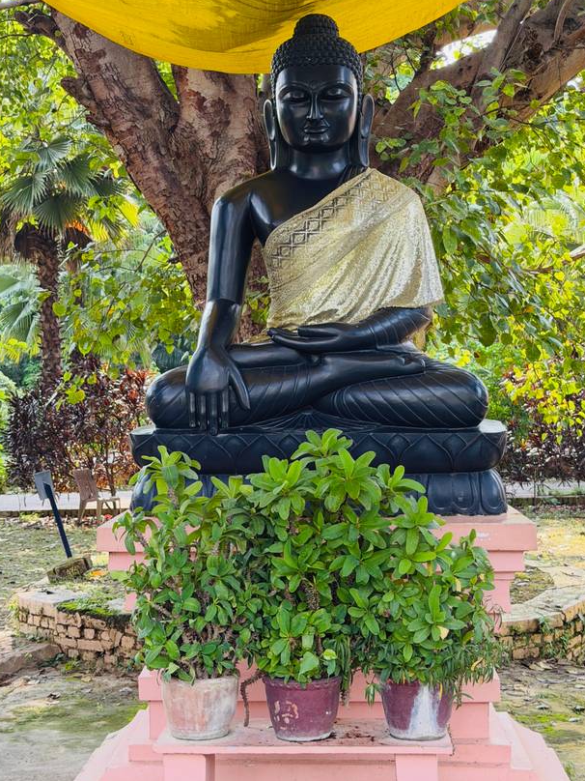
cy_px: 343
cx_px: 320
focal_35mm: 57
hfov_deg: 25.6
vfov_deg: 33.7
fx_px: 1284
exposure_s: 1/261
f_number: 1.78
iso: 80
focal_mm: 6.76
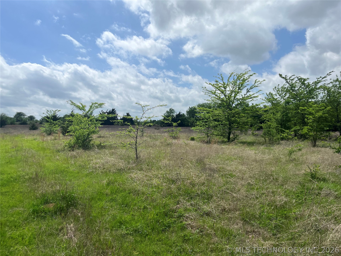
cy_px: 128
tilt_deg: +4.1
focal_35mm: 26
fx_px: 256
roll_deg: +0.8
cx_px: 170
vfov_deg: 53.1
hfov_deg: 67.3
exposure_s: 1/7353
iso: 50
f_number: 1.6
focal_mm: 5.1
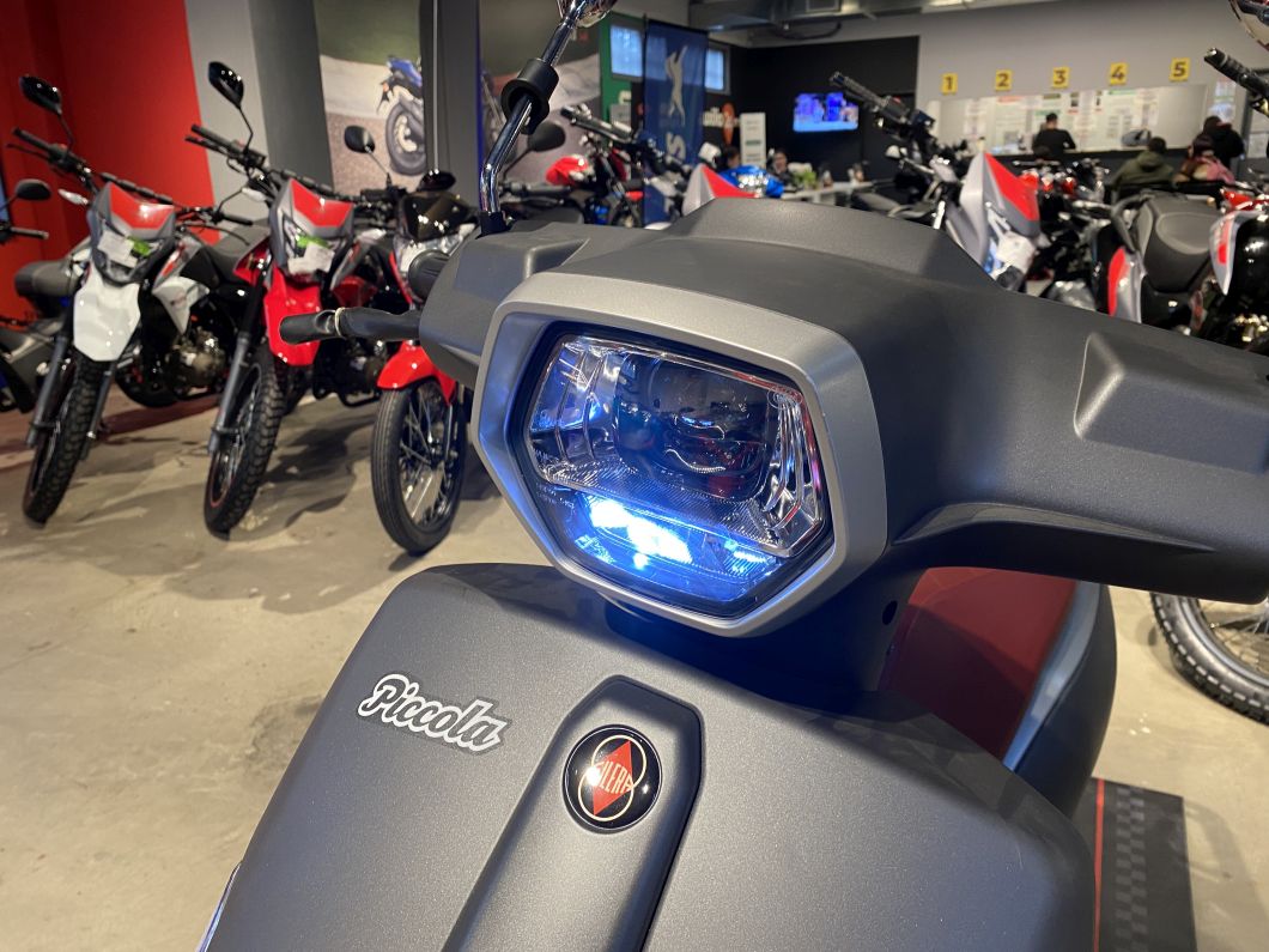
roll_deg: +1.9
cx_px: 634
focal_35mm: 26
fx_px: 953
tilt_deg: -17.0
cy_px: 476
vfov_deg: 53.1
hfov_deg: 67.3
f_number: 1.8
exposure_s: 1/50
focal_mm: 4.25
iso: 100
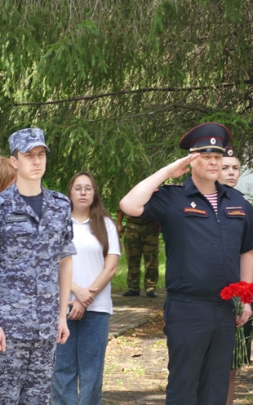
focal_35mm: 182
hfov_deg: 7.2
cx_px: 240
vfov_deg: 11.5
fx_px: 2008
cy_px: 202
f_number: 3.9
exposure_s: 1/250
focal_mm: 43.05
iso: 125
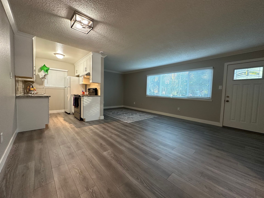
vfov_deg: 85.7
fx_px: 107
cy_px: 99
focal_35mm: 14
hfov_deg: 102.1
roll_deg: -2.8
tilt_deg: -3.2
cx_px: 132
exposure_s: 1/60
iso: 200
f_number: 2.2
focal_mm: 2.22
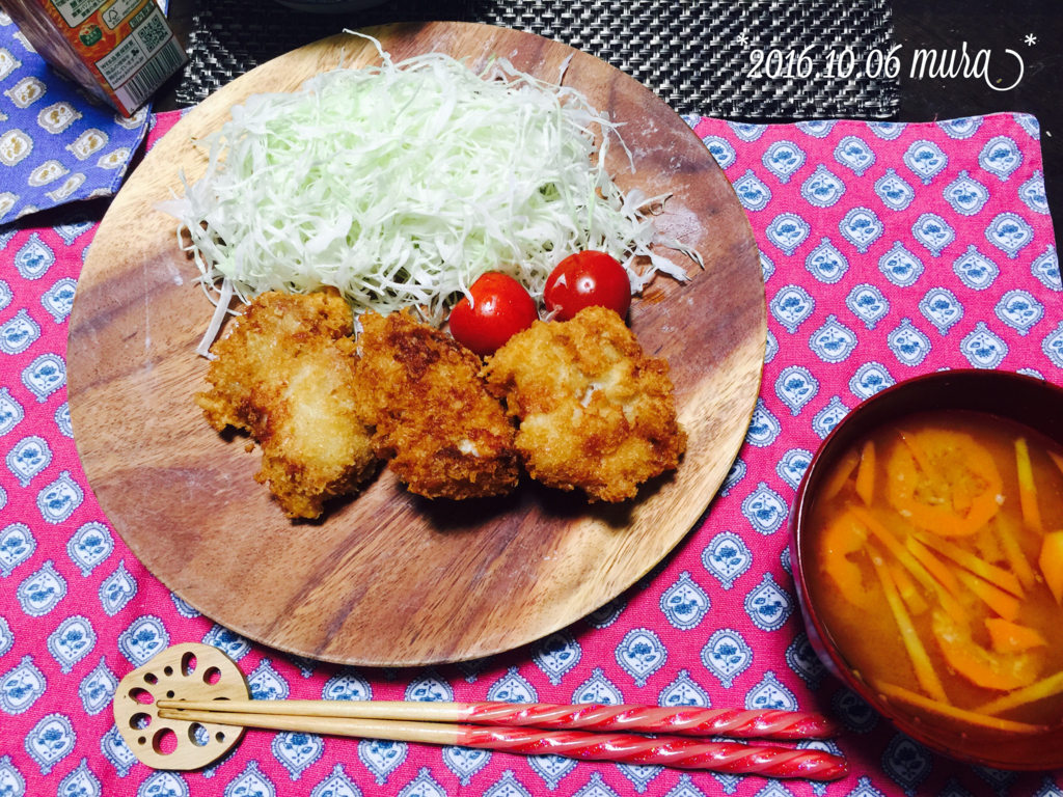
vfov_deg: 48.2
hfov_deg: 61.7
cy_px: 398
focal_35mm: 29
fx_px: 891
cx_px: 532
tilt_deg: -71.4
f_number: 2.2
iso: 32
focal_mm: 4.15
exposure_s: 1/15
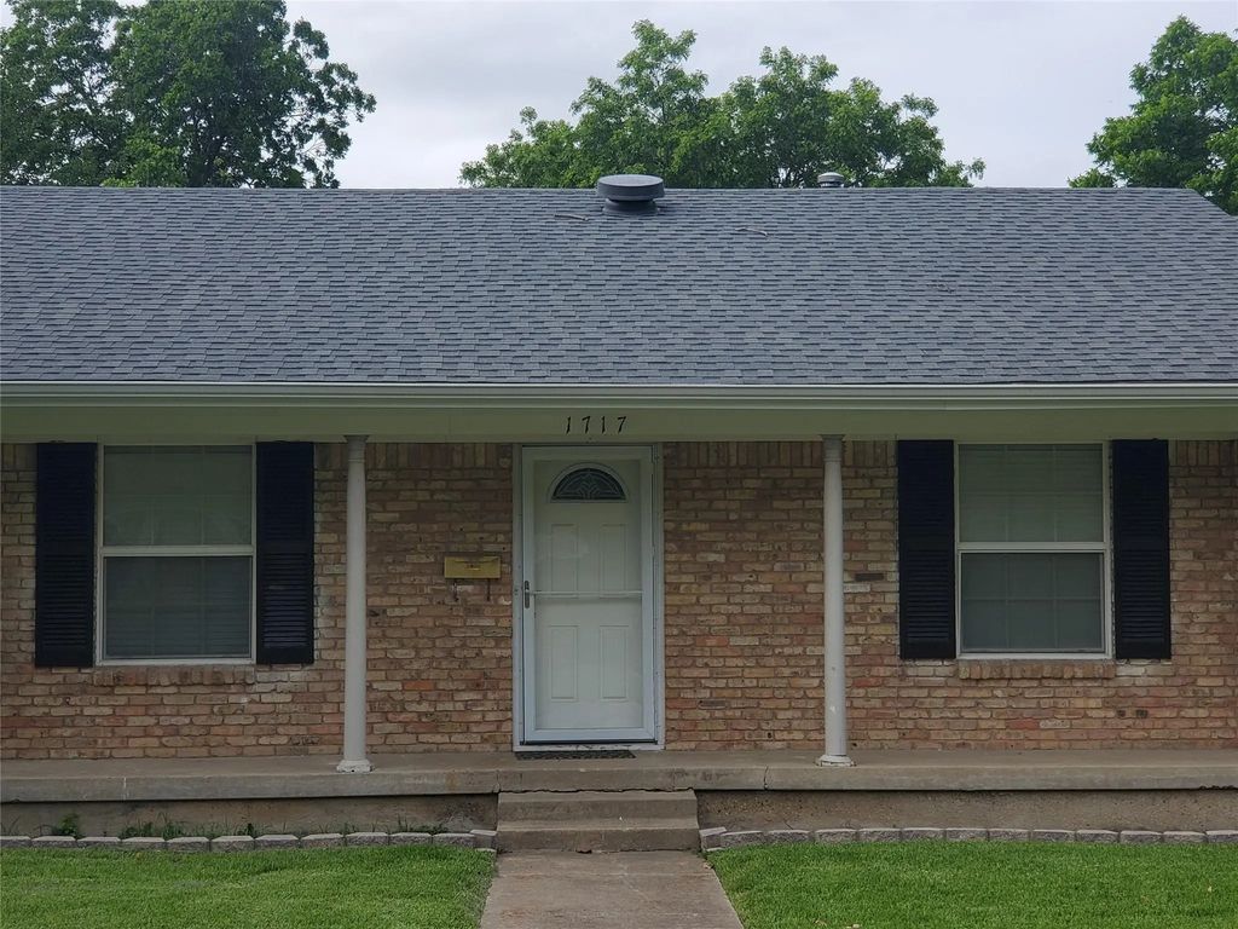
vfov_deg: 28.0
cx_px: 619
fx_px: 1860
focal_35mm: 52
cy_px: 464
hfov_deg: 36.8
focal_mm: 6
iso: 50
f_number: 2.4
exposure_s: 1/553
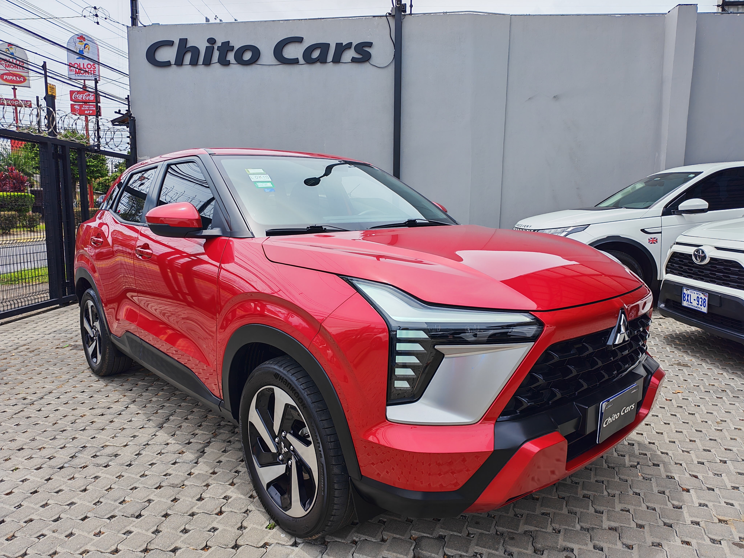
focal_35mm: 24
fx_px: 516
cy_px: 279
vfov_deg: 56.8
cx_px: 372
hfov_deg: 71.6
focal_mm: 6.12
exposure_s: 1/1300
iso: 50
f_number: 1.9
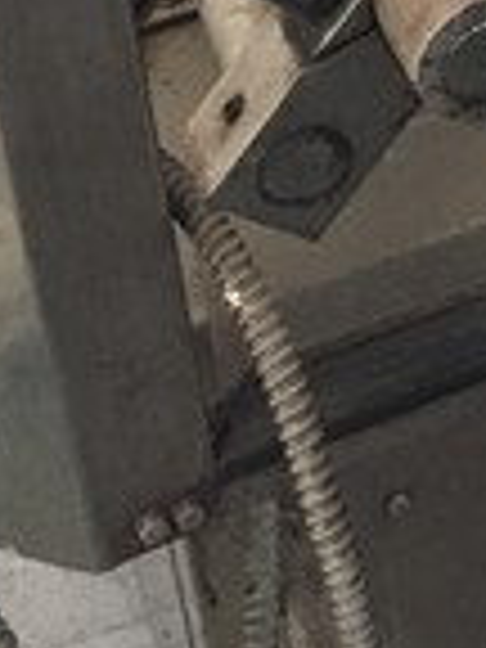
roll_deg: +2.9
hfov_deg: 11.8
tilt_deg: -25.9
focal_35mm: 121
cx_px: 666
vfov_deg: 14.1
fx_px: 2265
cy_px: -572
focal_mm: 4.15
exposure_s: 1/33
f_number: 2.2
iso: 320
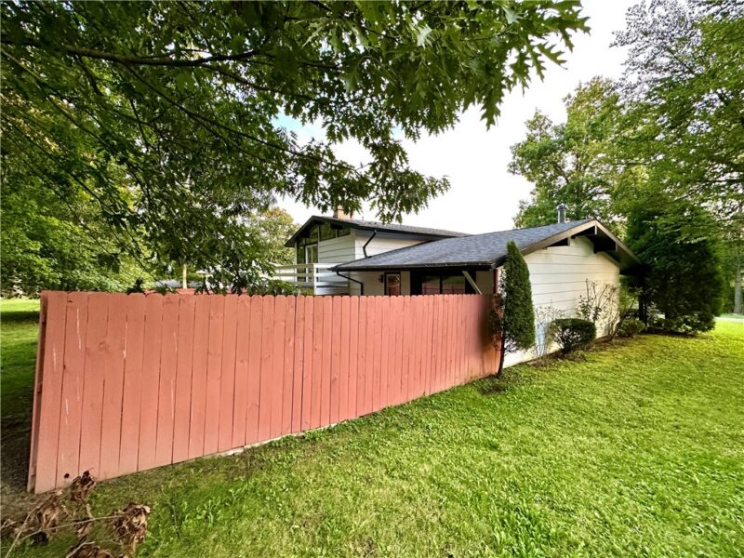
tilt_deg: -1.5
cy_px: 279
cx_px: 372
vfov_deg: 85.7
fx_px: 301
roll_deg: +0.4
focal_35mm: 14
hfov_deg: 102.1
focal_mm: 2.22
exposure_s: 1/99
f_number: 2.2
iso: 320
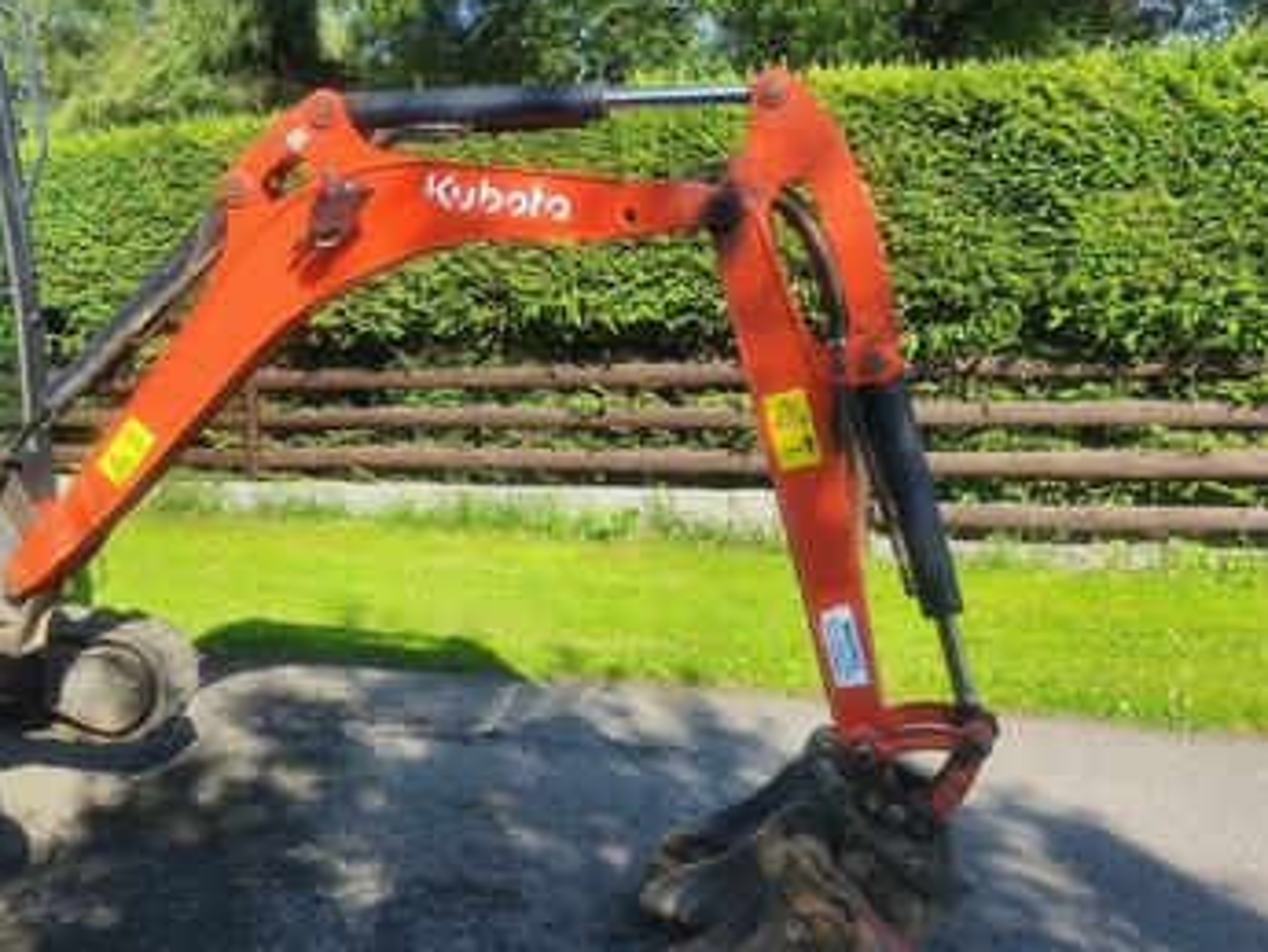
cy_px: 474
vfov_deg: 37.7
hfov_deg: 46.7
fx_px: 1392
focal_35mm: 38
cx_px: 276
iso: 50
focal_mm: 6.18
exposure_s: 1/688
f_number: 1.65
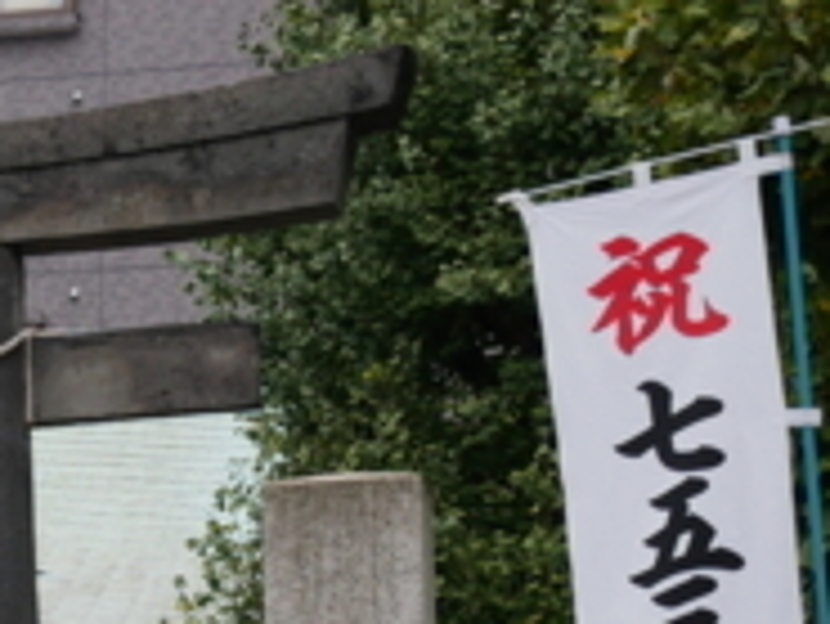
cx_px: -507
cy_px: 864
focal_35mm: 169
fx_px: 4055
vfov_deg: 8.6
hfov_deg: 11.1
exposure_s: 1/80
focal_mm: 26
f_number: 5.3
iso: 200
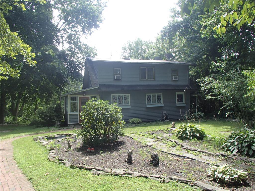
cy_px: 96
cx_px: 128
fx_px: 206
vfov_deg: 49.7
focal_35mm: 28
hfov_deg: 63.4
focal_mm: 5
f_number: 3.9
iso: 100
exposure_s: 1/200
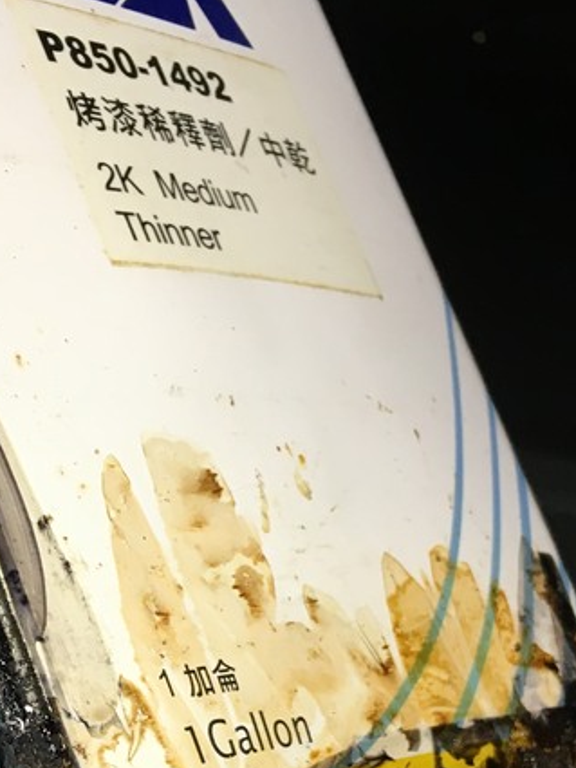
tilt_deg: -21.8
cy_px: 750
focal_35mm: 71
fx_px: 1574
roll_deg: -7.9
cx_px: 43
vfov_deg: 26.1
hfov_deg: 20.3
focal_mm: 4.15
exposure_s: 1/30
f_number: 2.2
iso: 64
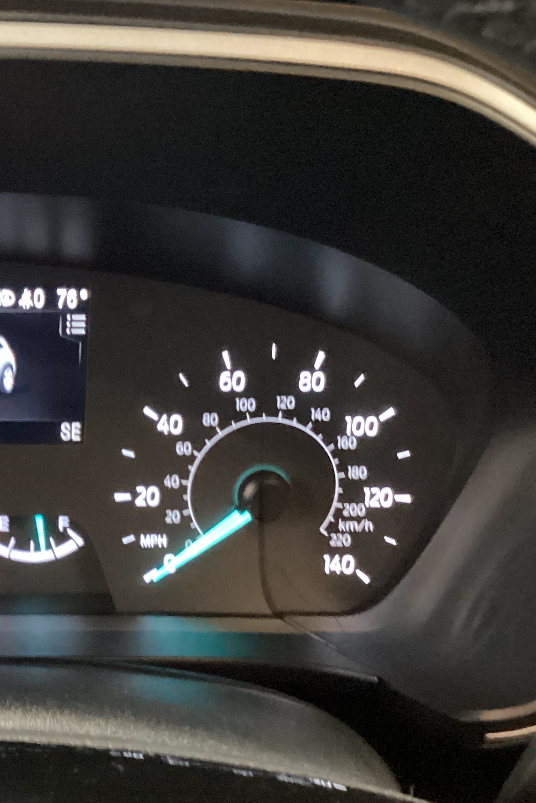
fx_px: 1184
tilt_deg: -28.0
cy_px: 465
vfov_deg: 37.4
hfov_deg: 24.1
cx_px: -34
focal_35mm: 53
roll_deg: -2.5
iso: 640
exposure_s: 1/17
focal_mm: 3.3
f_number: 2.4
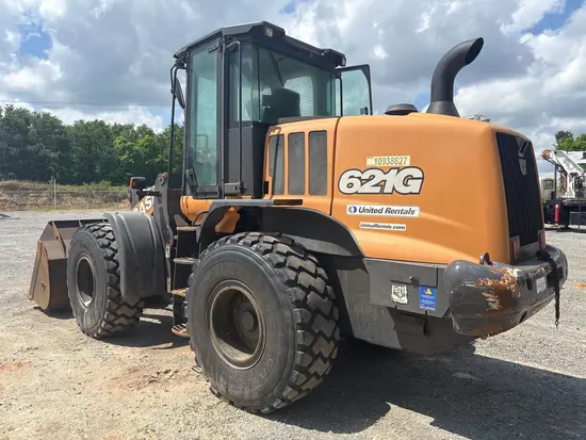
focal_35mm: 26
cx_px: 293
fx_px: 440
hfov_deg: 67.3
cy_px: 220
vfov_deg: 53.1
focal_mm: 5.96
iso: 50
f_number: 1.6
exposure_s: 1/3311
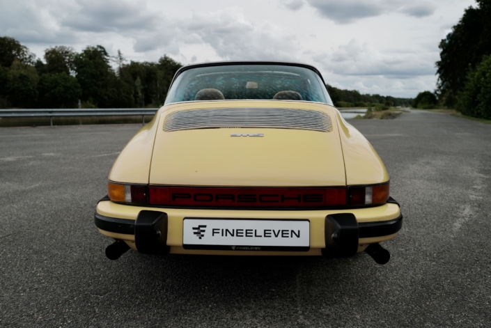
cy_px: 164
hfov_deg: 65.4
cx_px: 246
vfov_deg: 46.5
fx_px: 382
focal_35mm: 28
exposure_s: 1/200
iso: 100
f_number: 4
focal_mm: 28
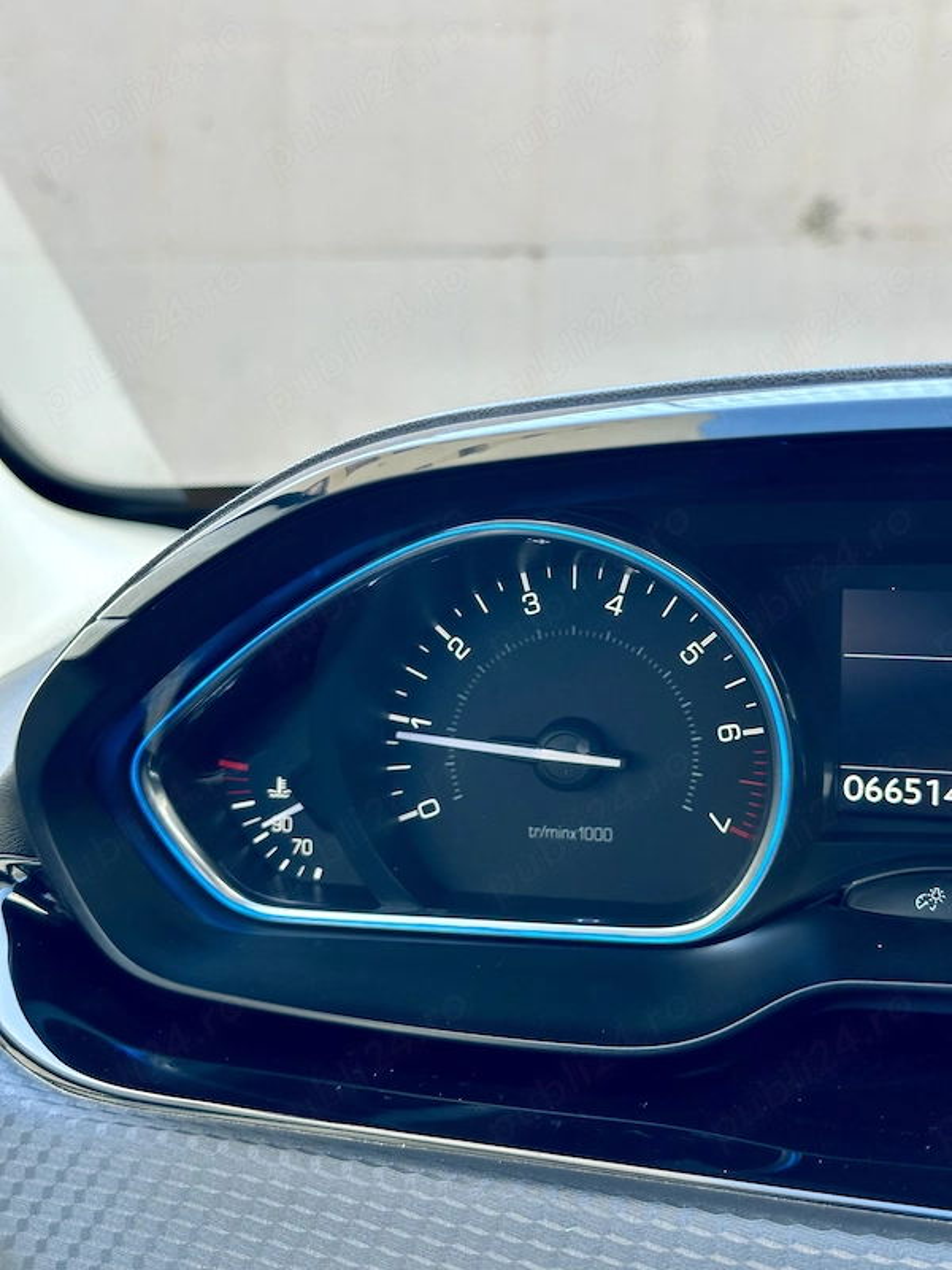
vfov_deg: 39.7
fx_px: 1760
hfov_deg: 30.3
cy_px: 635
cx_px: 476
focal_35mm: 48
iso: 64
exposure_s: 1/223
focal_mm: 6.86
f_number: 1.78
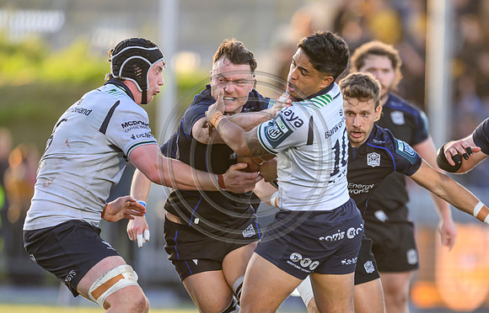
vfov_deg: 1.5
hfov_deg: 2.3
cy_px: 227
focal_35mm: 898
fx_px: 12054
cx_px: 374
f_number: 4
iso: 1600
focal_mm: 560
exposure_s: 1/1250
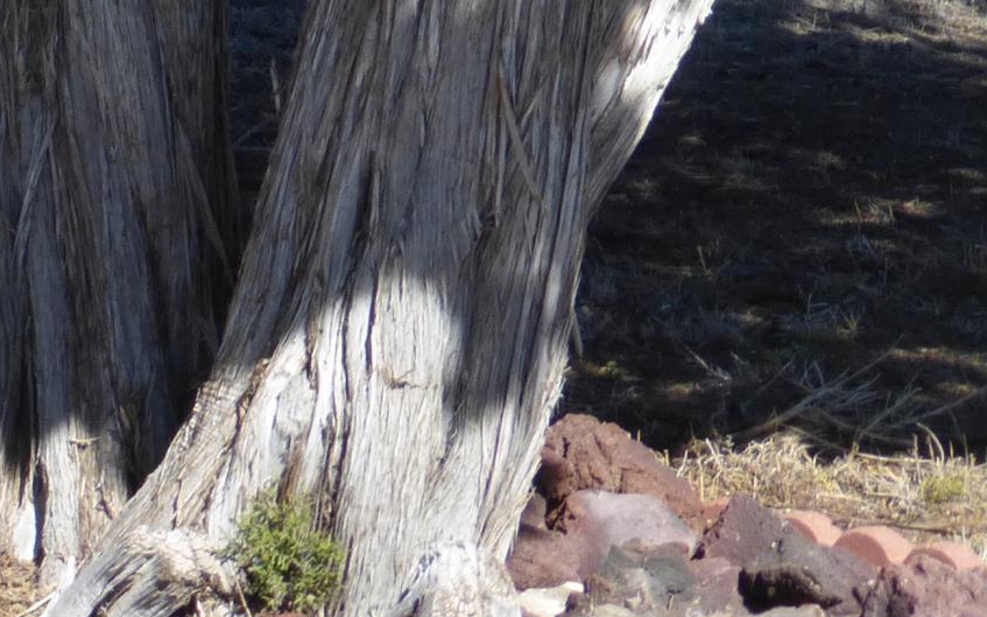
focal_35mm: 154
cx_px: -628
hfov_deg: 12.7
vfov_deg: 8.2
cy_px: -539
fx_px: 4142
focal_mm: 7.4
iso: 100
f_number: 3.9
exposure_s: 1/640
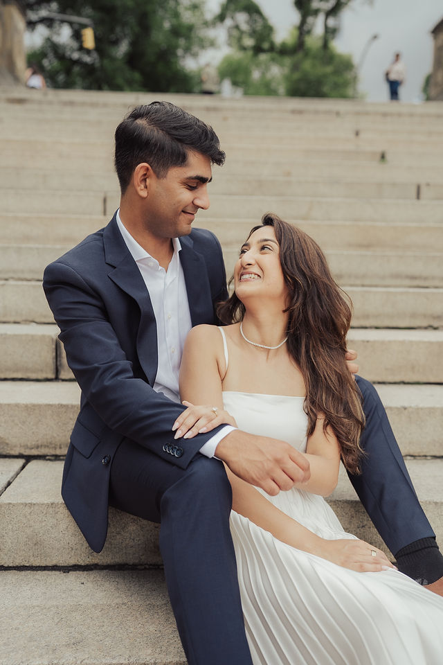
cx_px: 222
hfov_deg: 37.9
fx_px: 646
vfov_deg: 54.4
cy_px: 332
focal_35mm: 35
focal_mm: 35
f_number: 2.5
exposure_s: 1/2000
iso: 250
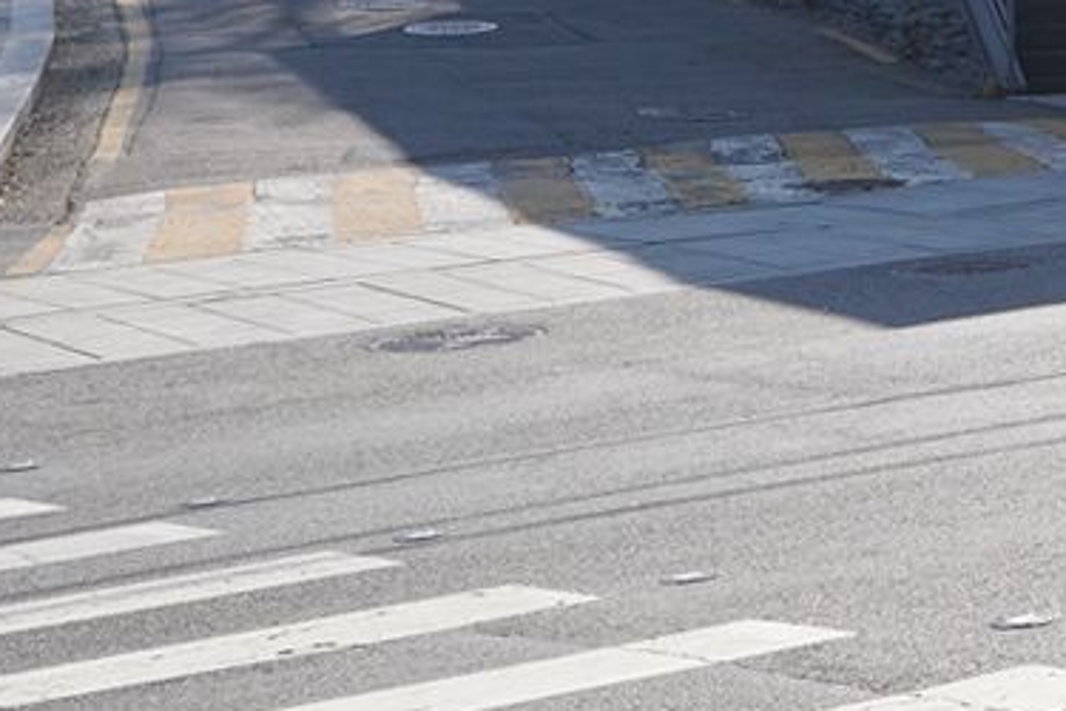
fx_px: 3790
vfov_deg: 10.4
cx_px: 1643
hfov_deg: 14.8
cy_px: -290
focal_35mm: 128
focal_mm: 24
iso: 100
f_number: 13
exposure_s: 1/100
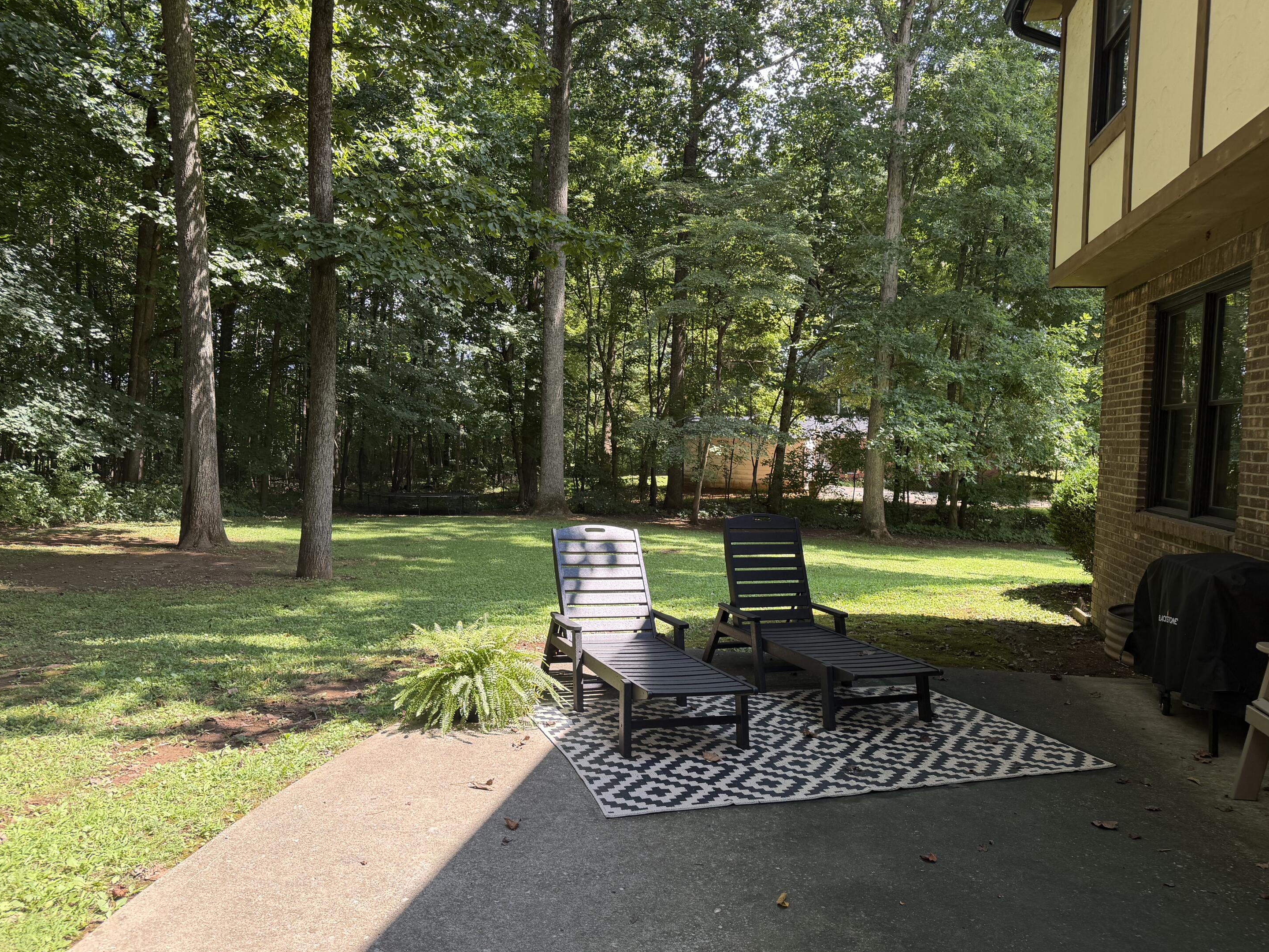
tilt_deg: -3.2
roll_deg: -1.4
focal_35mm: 25
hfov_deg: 69.4
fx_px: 916
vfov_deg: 54.9
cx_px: 658
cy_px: 480
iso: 100
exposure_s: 1/456
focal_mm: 6.76
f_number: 1.78
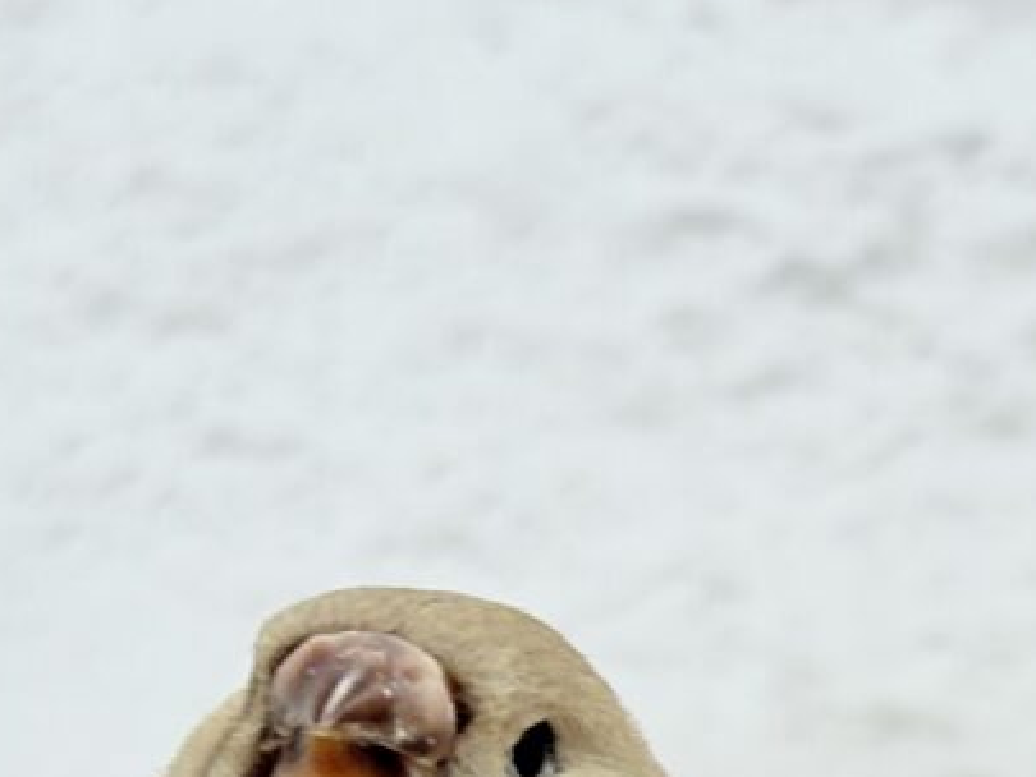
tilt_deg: -0.8
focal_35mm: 154
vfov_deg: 9.4
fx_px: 4610
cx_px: 929
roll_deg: -1.1
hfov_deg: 12.7
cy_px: 1127
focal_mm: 5.96
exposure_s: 1/50
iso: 32
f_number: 1.6
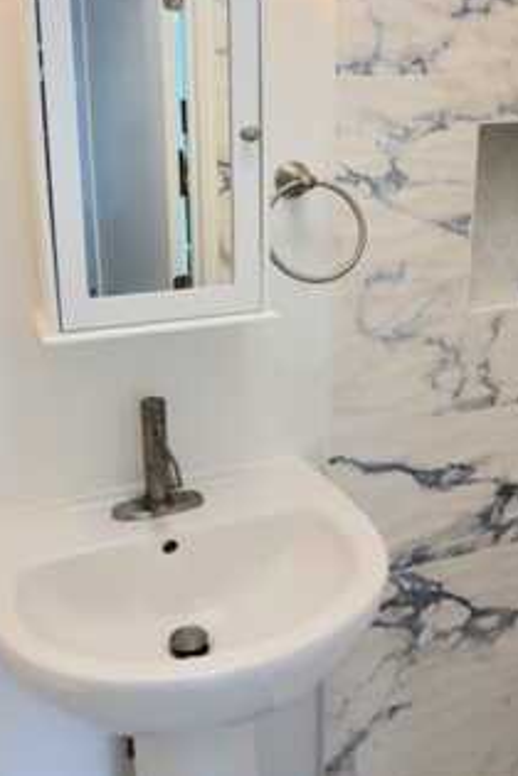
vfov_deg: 56.6
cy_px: 298
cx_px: 215
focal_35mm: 33
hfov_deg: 39.8
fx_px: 712
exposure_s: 1/120
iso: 64
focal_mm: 1.8
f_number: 2.2
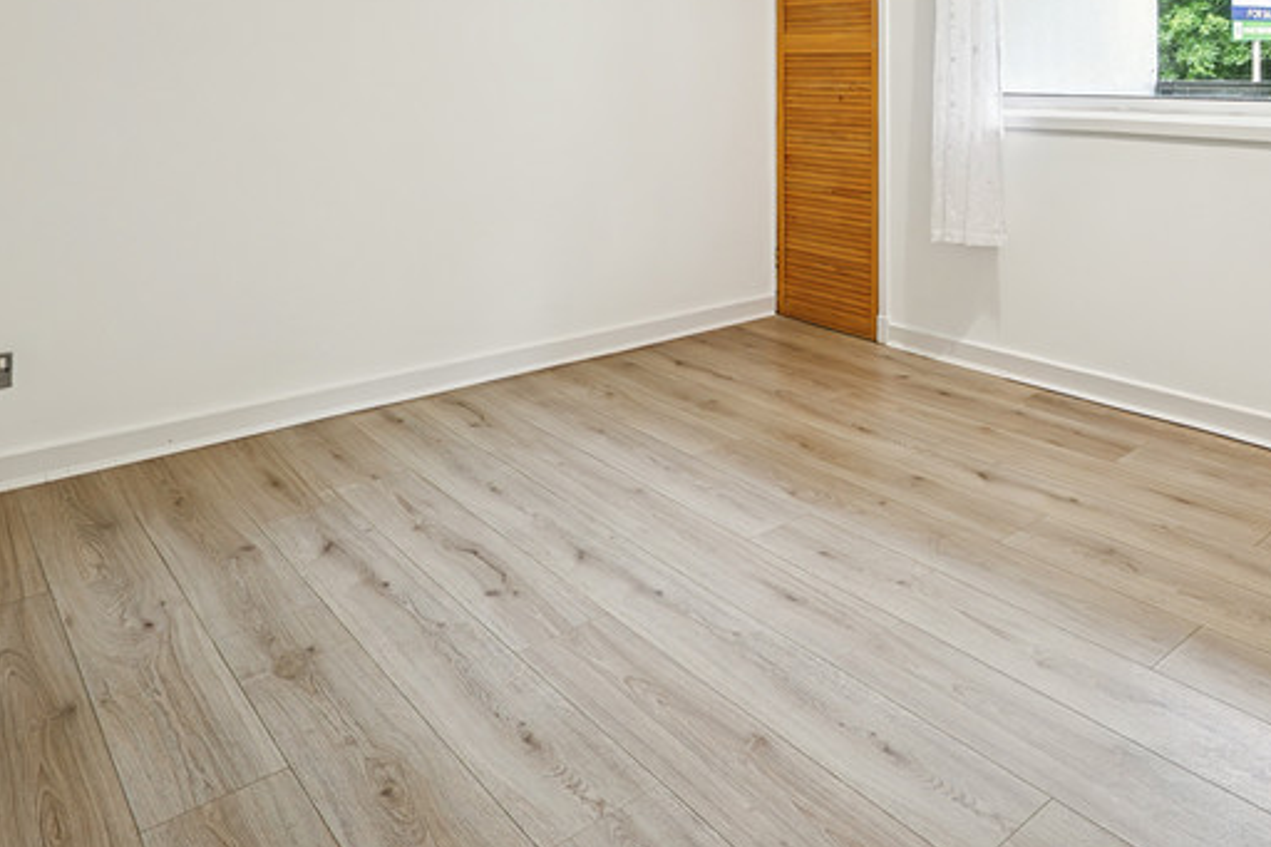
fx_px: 988
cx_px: 851
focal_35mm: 28
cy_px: 53
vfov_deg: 41.8
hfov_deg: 63.8
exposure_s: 1/60
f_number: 5.6
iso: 800
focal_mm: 14
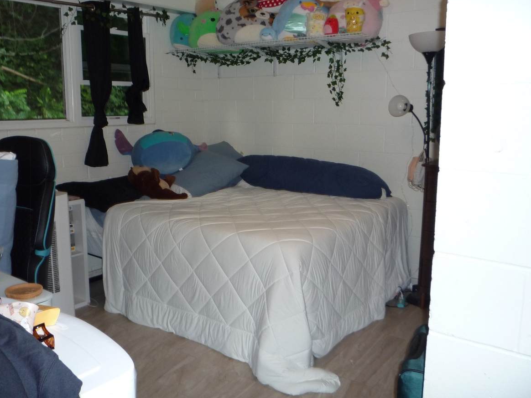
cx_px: 252
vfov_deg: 42.9
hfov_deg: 55.3
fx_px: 506
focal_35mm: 33
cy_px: 194
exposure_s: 1/30
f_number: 3.3
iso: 200
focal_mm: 5.2
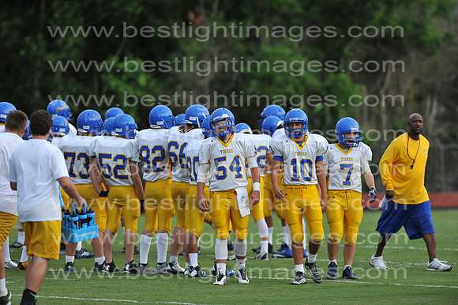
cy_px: 152
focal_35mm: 300
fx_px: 3814
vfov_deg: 4.6
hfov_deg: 6.9
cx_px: 229
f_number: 4
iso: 1000
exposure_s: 1/2500
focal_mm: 300
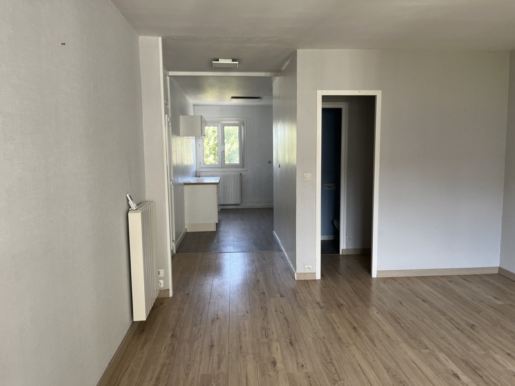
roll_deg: +1.3
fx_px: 387
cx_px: 258
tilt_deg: -7.1
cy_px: 193
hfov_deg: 67.3
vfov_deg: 53.1
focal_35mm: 26
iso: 80
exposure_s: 1/121
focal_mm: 5.1
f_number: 1.6
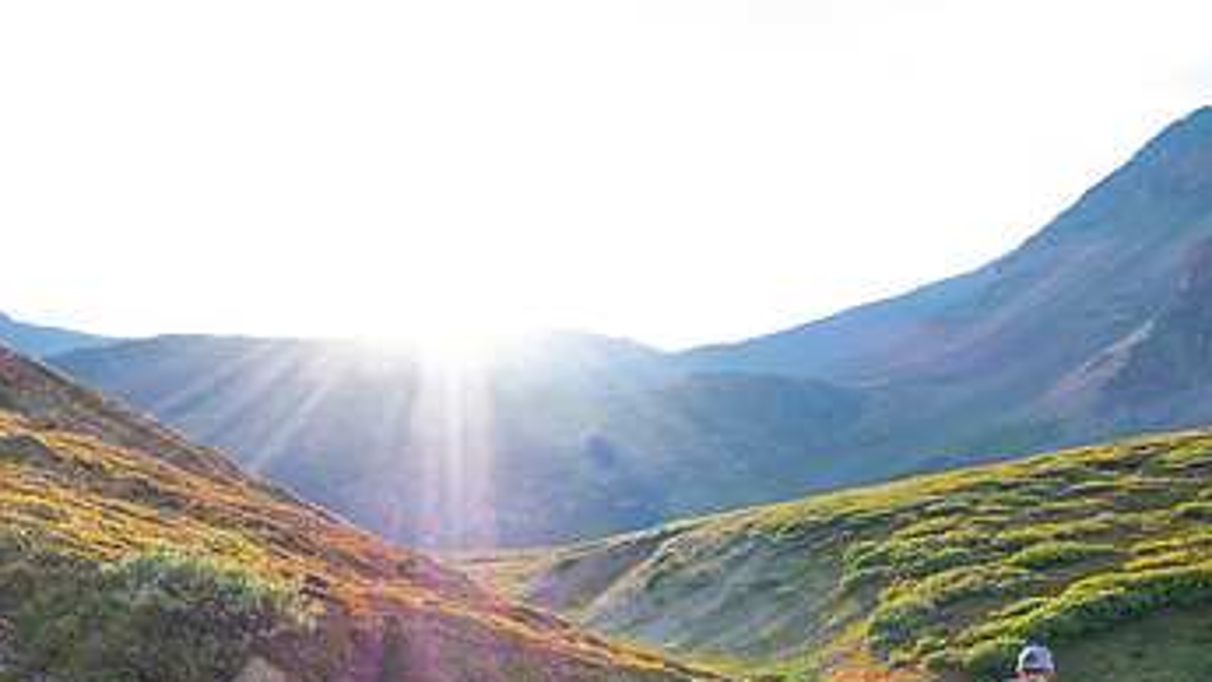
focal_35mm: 44
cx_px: 783
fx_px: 1414
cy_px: 705
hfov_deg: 45.9
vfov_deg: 25.6
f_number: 8
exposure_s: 1/60
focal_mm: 12
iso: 200
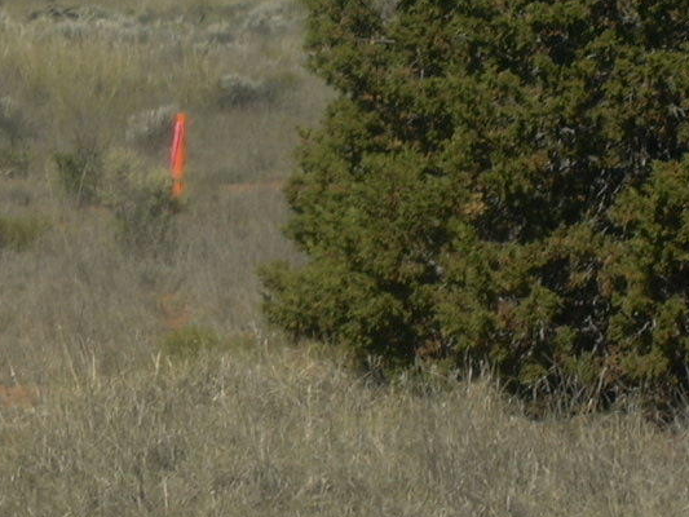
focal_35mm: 173
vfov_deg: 8.6
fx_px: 3444
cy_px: 87
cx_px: 177
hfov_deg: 11.4
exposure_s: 1/168
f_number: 11.89
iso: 100
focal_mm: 13.94
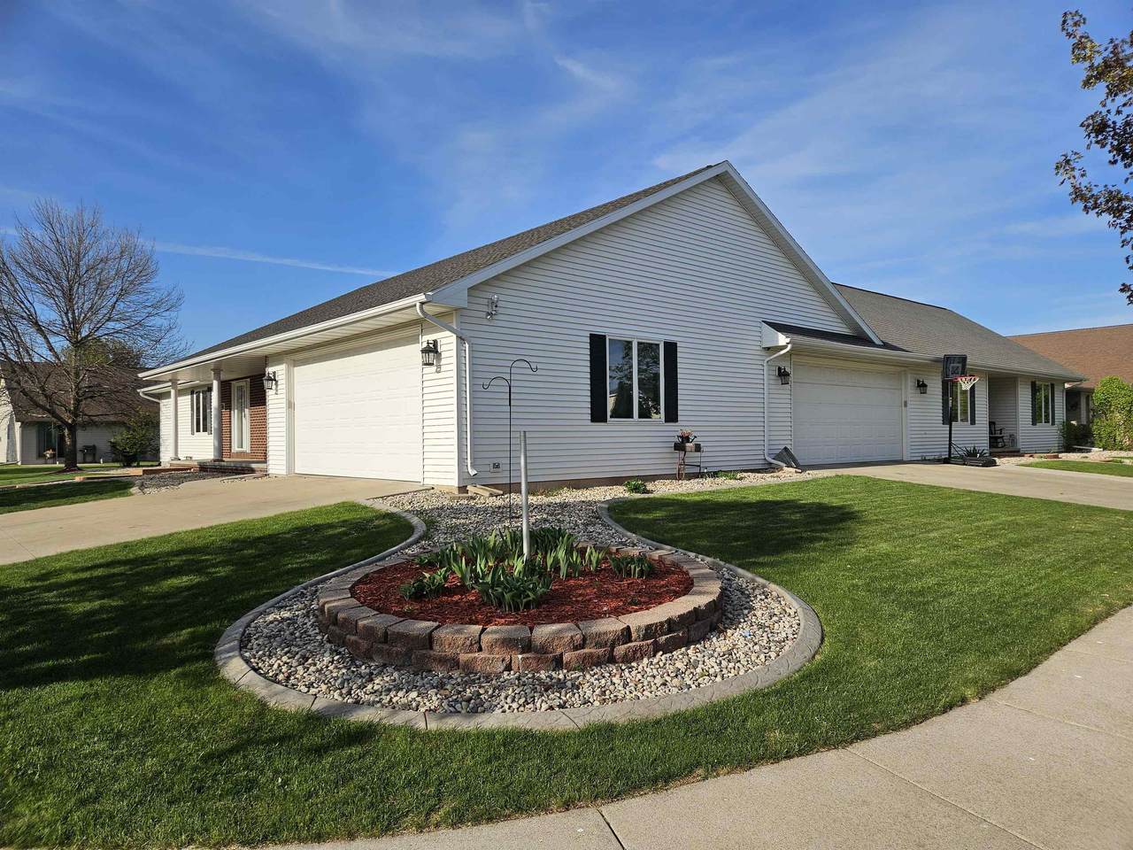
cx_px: 566
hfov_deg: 73.9
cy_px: 425
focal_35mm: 23
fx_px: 753
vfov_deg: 58.9
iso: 25
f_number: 1.8
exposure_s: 1/2378
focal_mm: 5.4
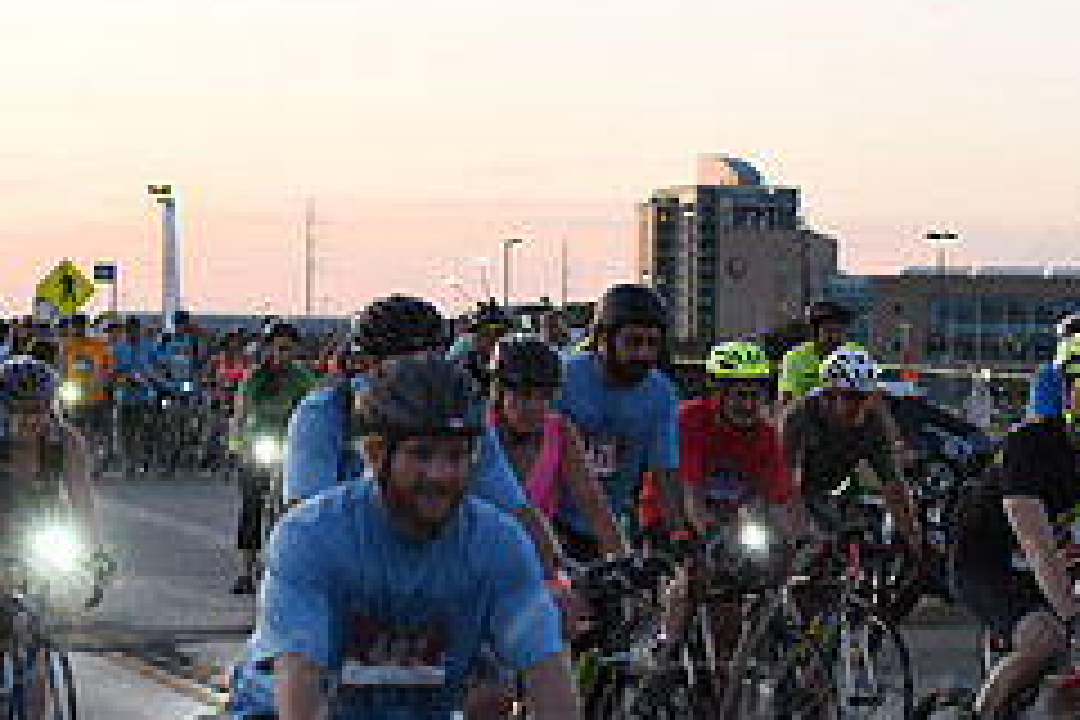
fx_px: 3630
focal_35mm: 121
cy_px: 731
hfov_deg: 16.9
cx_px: 724
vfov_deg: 11.2
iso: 2500
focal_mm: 50
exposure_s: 1/400
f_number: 2.8
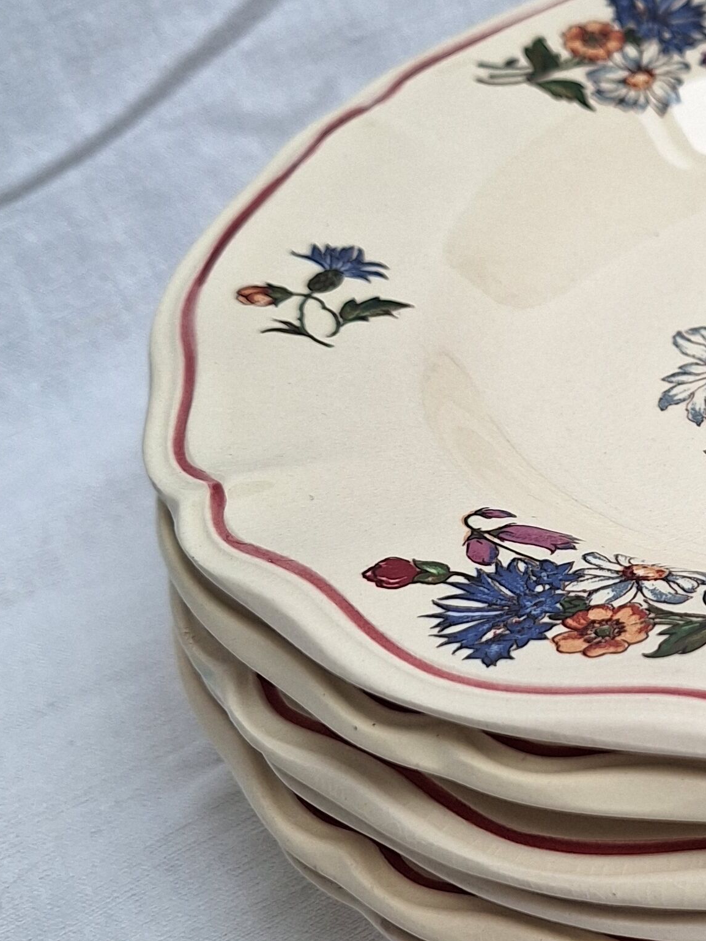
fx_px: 1658
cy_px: 494
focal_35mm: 61
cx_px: 889
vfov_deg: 31.7
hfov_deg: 21.9
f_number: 1.8
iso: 40
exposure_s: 1/143
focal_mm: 5.54
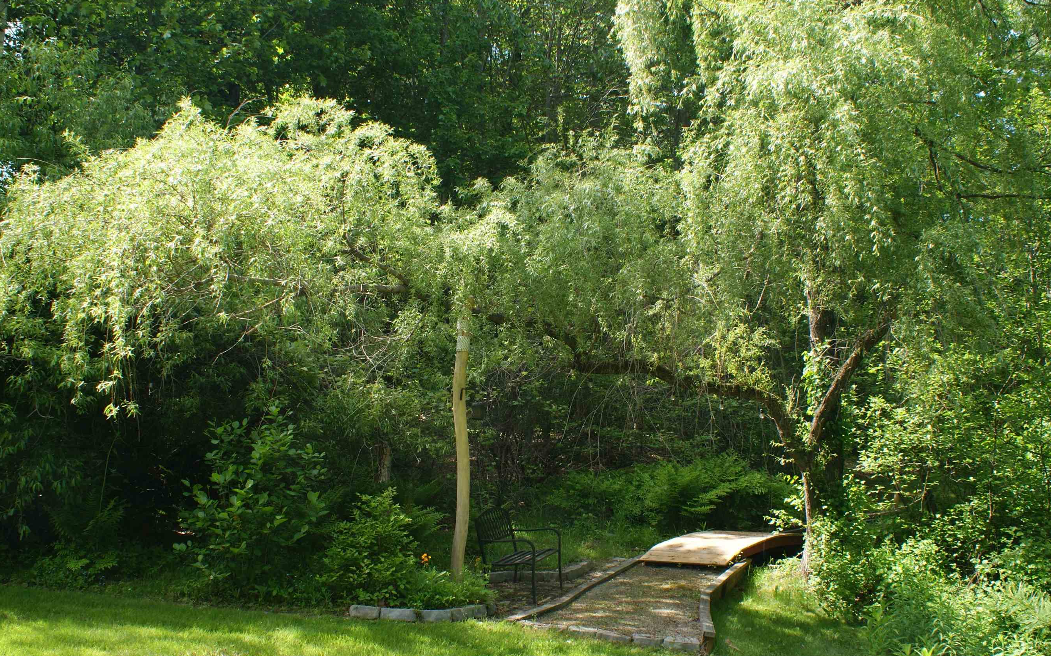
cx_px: 531
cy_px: 392
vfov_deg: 36.1
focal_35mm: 35
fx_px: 1002
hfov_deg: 55.3
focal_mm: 20
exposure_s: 1/60
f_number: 8
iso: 100
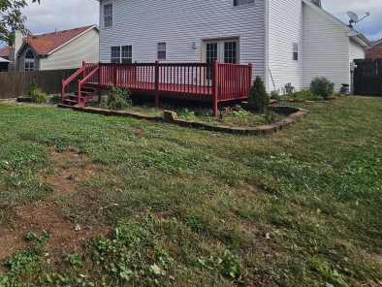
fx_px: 243
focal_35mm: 22
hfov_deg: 71.5
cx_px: 98
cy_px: 62
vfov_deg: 57.1
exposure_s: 1/2169
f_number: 2.2
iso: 50
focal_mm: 2.2
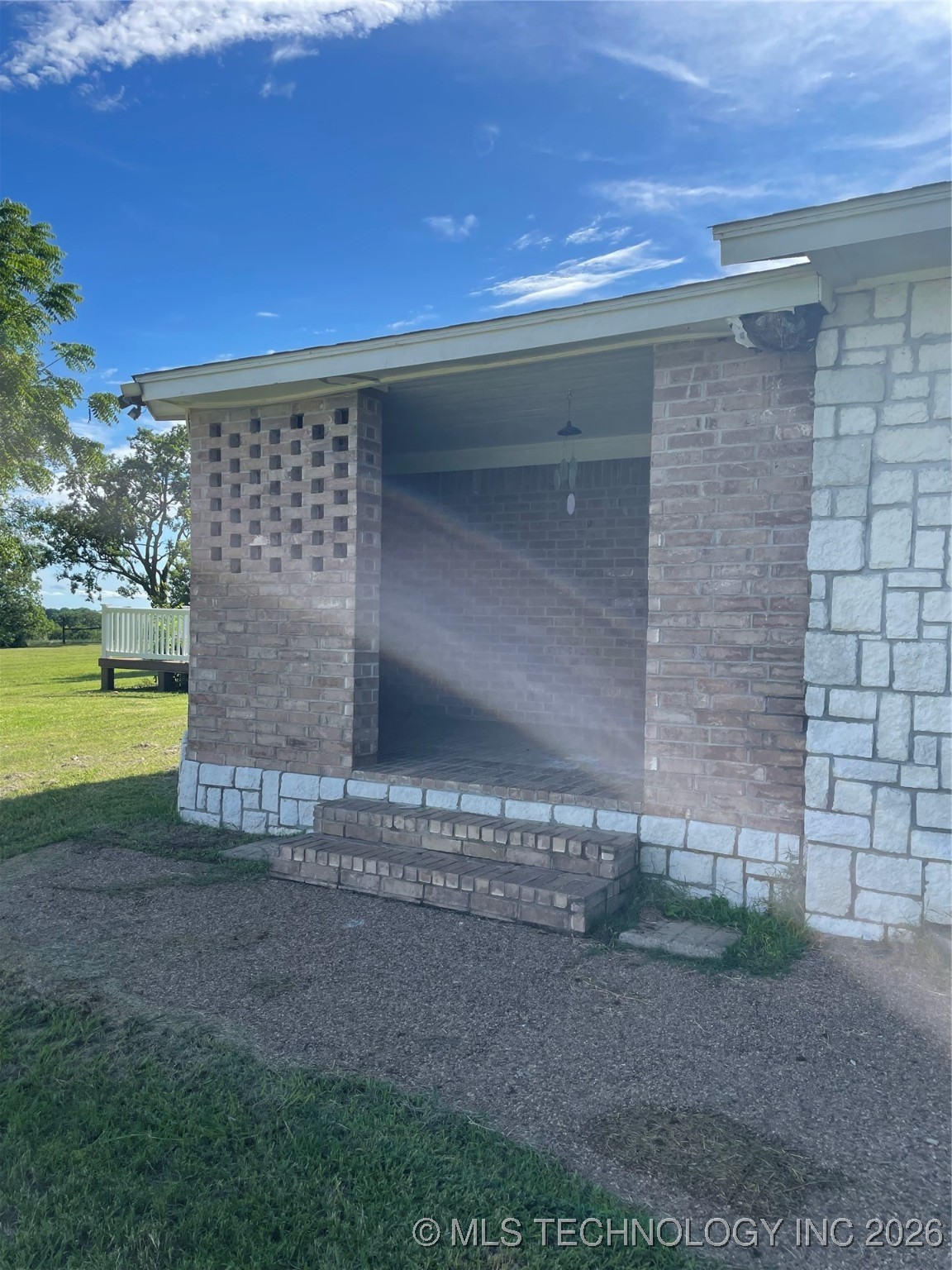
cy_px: 635
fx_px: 953
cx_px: 476
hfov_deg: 53.1
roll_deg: -0.6
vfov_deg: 67.3
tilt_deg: -0.7
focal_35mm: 26
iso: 32
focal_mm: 4.2
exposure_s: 1/2564
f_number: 1.6
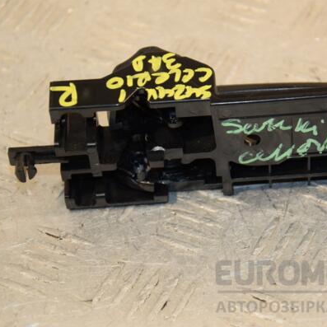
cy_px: 163
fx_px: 1646
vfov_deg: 11.3
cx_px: 200
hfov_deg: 11.3
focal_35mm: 154
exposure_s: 1/160
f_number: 5.3
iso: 800
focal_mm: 80
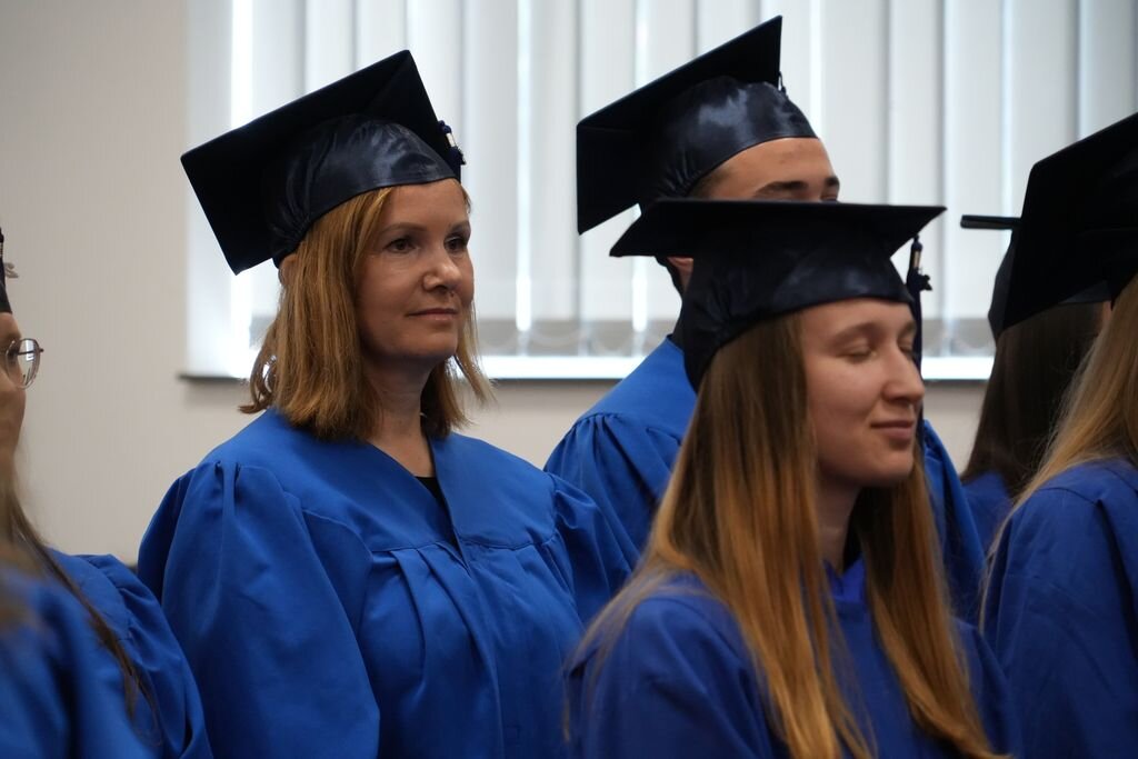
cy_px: 380
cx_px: 569
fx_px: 7587
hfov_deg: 8.6
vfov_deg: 5.7
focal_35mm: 240
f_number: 8
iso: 6400
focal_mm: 240
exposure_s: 1/250
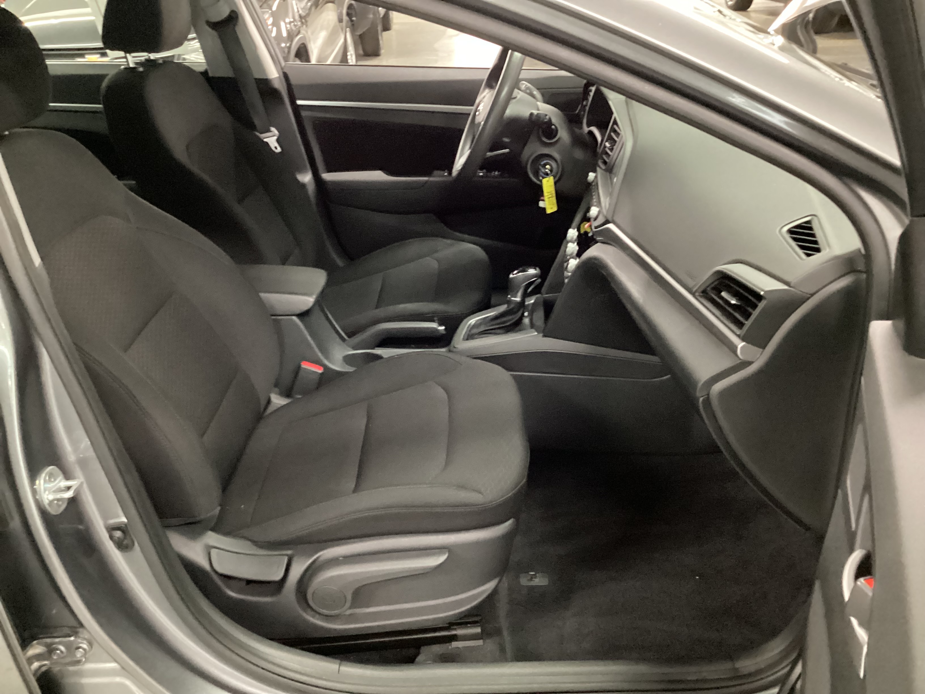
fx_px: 828
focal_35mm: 31
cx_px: 462
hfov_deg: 58.4
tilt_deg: -27.8
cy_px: 347
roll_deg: +3.6
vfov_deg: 45.4
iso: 640
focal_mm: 3.3
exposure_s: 1/17
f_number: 2.4
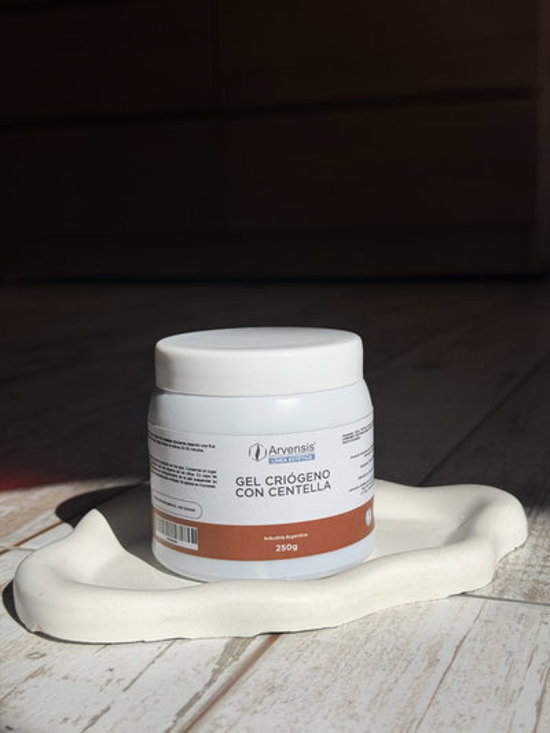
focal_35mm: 48
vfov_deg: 39.6
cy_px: 366
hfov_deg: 30.3
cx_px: 275
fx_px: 1016
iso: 80
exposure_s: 1/9901
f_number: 1.78
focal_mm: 6.76
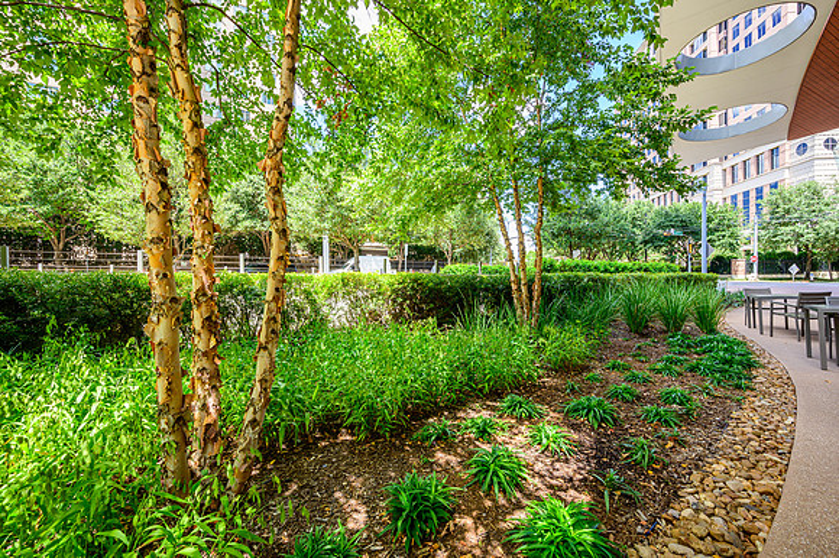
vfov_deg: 79.3
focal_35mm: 14
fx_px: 337
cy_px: 279
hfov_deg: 102.4
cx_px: 433
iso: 100
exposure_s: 1/15
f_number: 11
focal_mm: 14
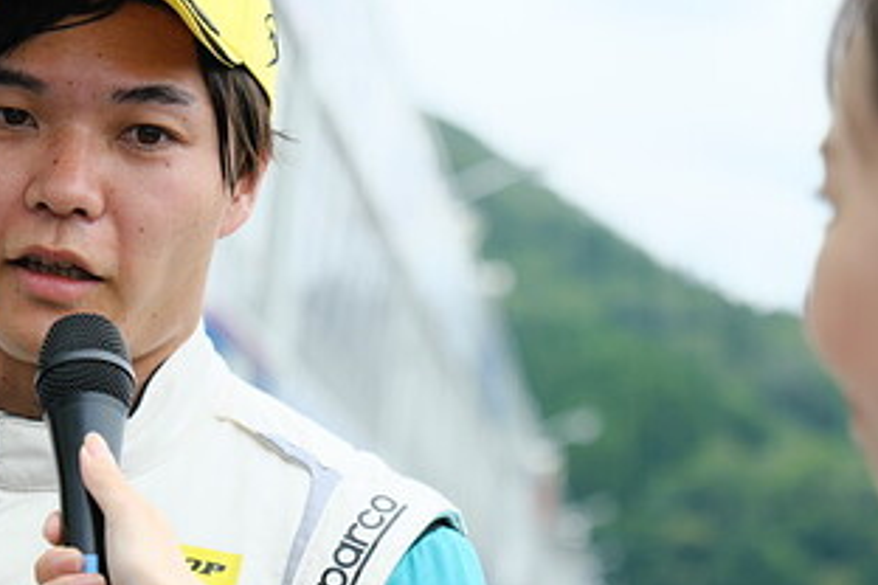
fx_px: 3463
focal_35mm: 142
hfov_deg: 14.4
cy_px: 295
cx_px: 183
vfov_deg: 9.7
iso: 200
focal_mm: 54.7
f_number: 2.8
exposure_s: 1/950
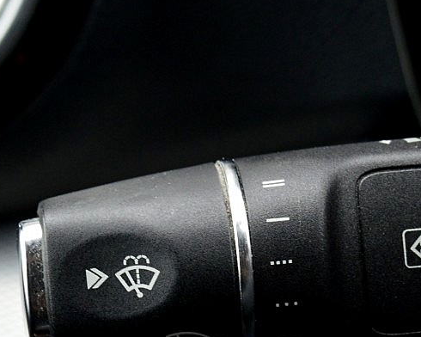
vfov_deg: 8.7
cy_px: 206
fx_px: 2205
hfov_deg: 10.9
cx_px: 300
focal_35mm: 177
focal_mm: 38
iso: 560
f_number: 8
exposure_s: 1/60
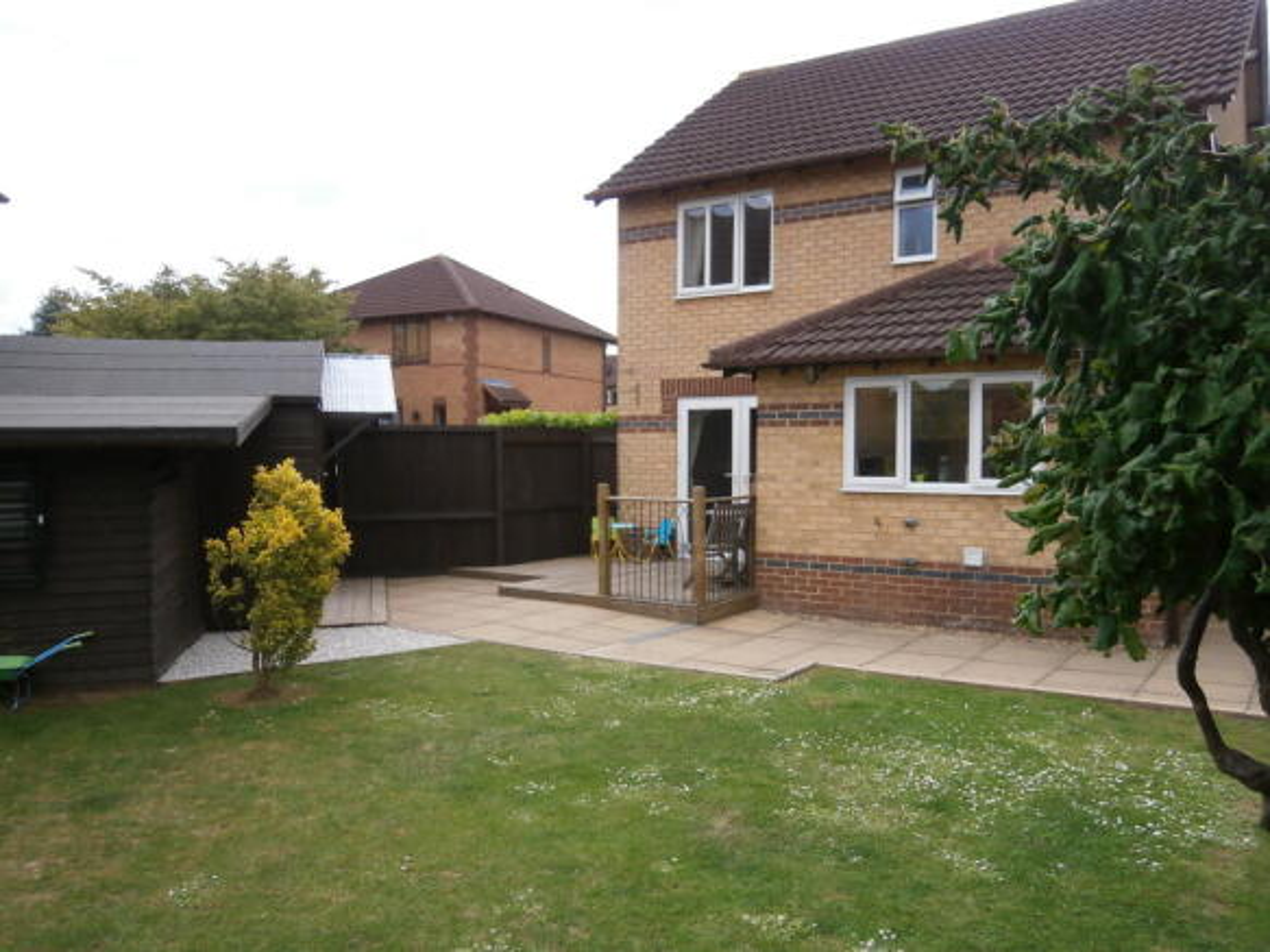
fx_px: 954
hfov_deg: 67.3
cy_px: 476
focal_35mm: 26
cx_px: 635
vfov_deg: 53.0
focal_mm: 4.7
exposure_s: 1/400
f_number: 2.8
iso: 80
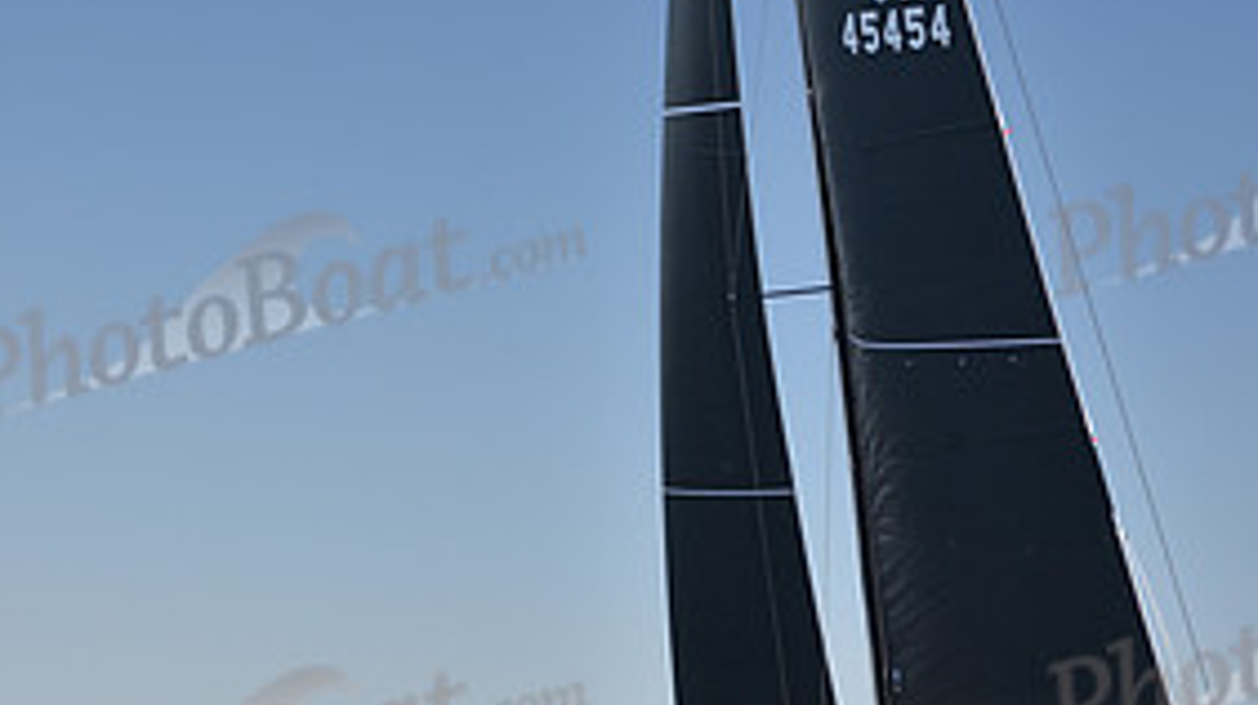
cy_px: 13
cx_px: 819
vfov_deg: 8.0
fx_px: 5032
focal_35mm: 151
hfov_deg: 14.2
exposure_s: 1/800
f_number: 2.8
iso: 200
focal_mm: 70
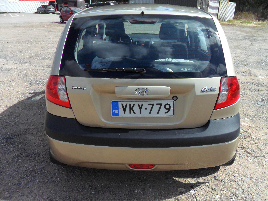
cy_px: 101
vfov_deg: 49.7
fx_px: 217
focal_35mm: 28
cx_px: 136
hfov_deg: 63.4
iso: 80
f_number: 3.5
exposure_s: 1/1000
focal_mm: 4.9
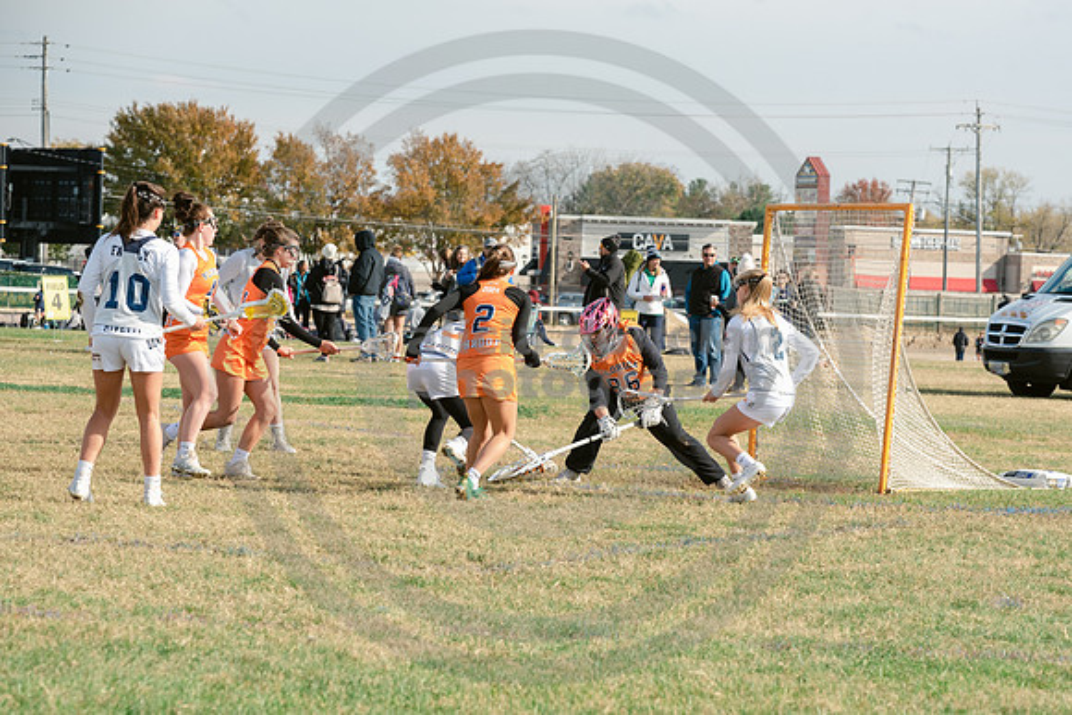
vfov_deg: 8.4
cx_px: 674
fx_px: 4870
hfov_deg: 12.6
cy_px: 450
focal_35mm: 164
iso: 250
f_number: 6.3
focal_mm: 130
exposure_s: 1/640
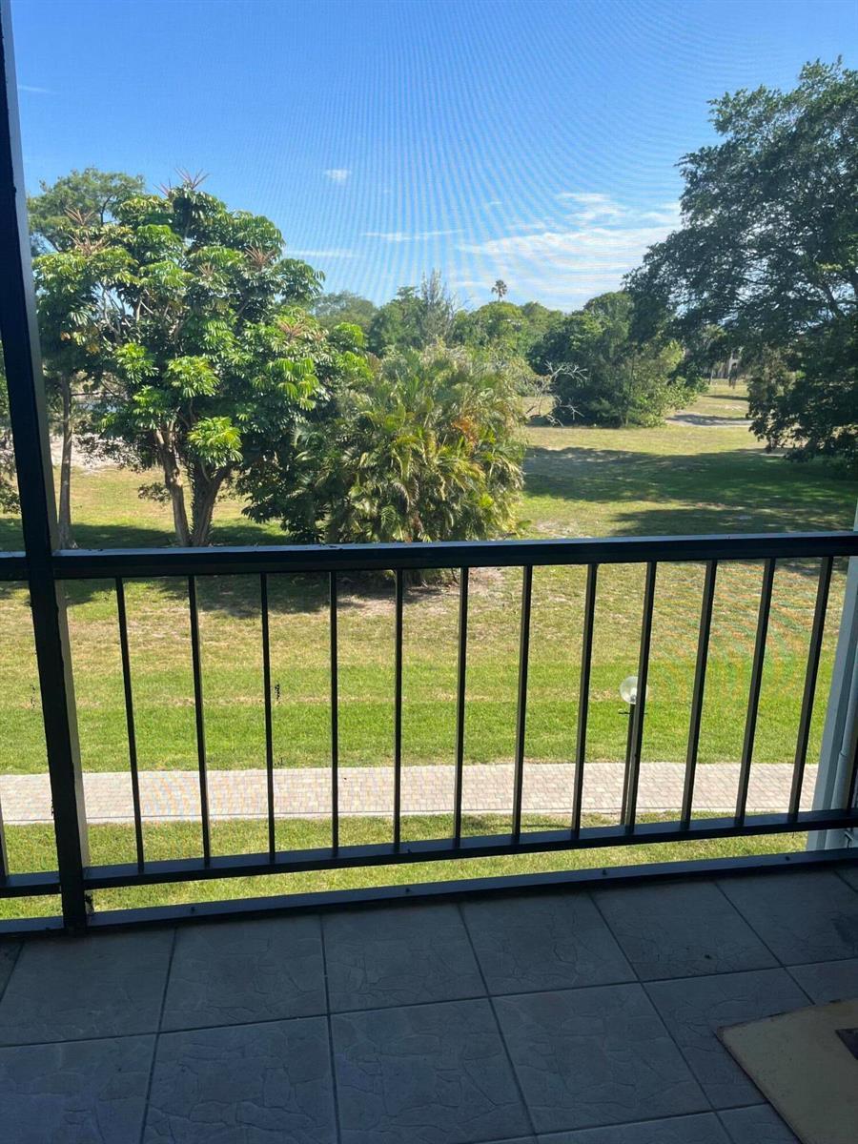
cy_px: 572
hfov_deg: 53.1
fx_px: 859
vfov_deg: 67.3
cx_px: 429
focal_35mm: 26
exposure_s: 1/1106
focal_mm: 5.1
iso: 50
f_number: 1.6
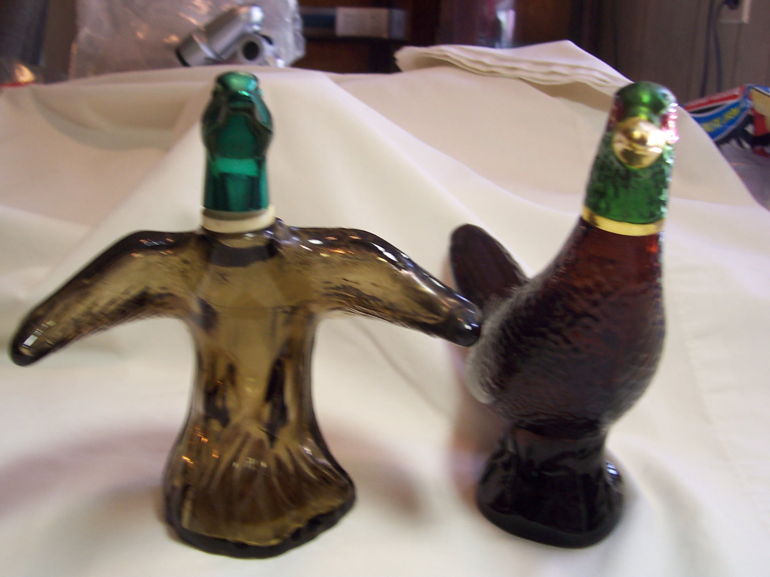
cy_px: 288
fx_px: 823
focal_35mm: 37
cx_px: 385
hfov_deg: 50.1
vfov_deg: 38.7
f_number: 2.8
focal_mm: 5.6
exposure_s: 1/30
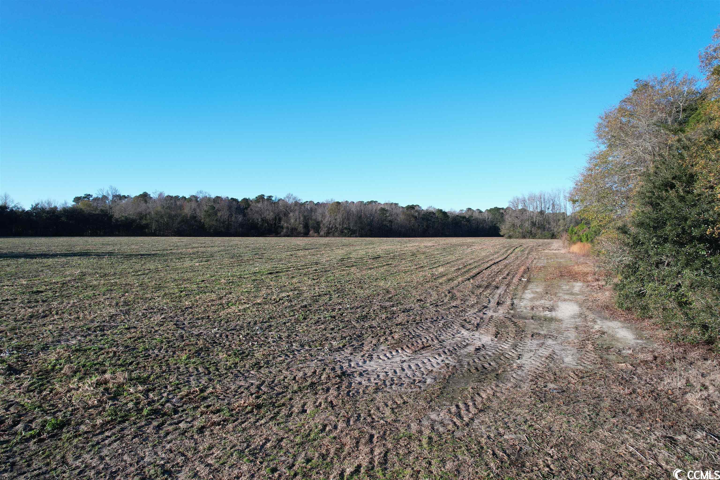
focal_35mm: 22
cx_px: 360
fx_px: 440
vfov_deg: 57.2
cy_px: 240
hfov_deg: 78.6
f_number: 2.8
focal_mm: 8.38
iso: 110
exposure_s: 1/1000
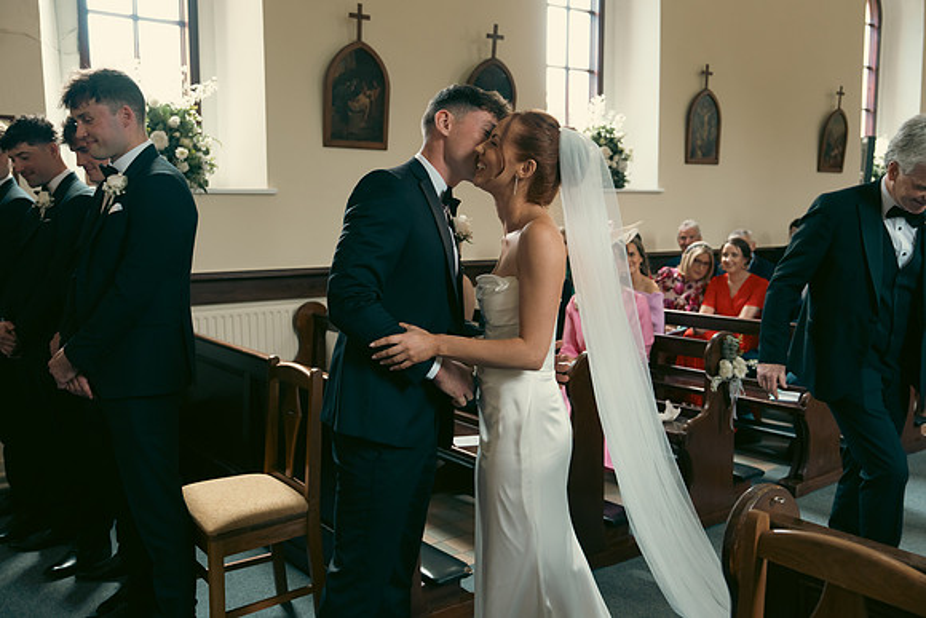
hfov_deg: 57.2
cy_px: 309
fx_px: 849
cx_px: 463
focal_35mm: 33
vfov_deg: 40.0
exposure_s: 1/200
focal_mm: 33
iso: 1250
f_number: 3.5
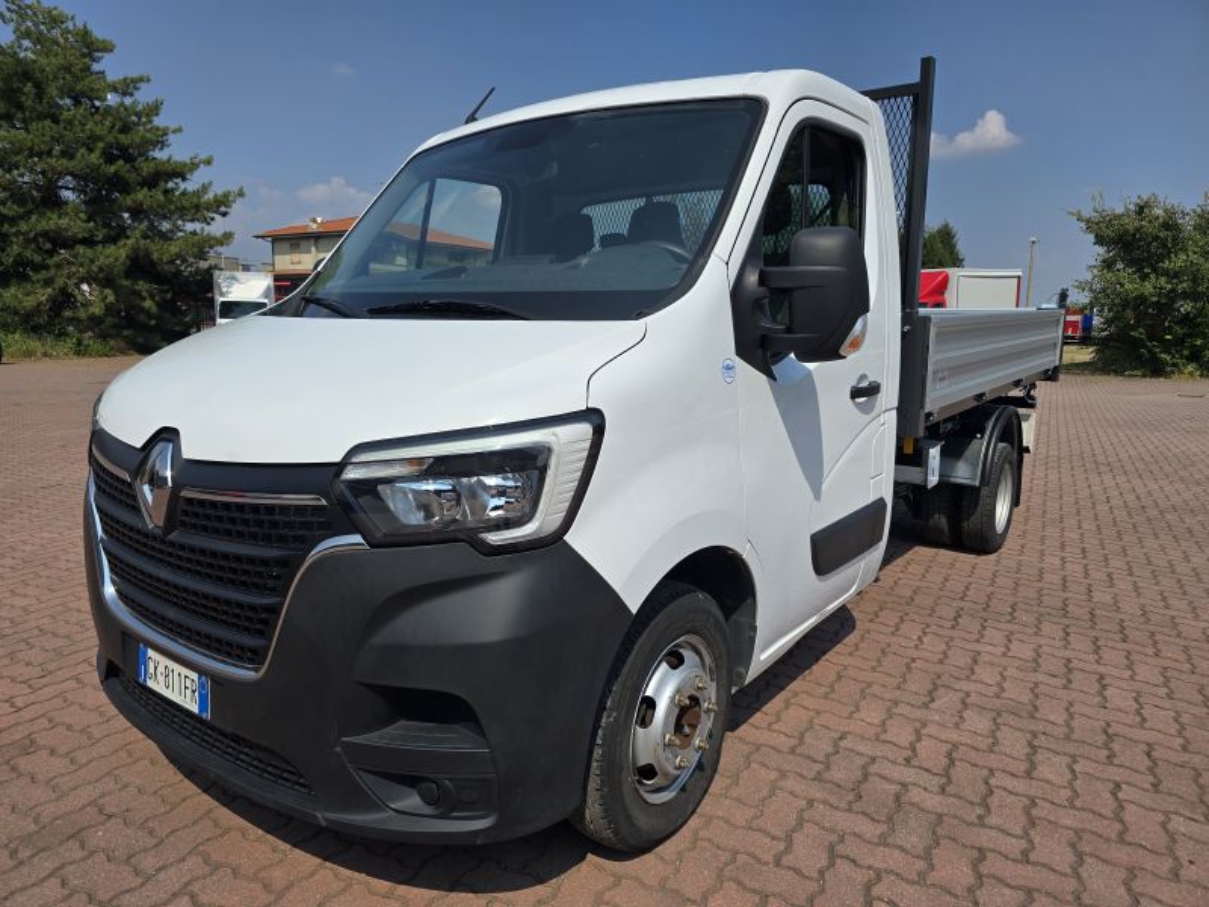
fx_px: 803
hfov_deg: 73.9
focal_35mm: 23
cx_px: 604
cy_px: 454
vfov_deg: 58.9
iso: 12
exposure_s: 1/1387
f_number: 1.7
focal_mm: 6.3
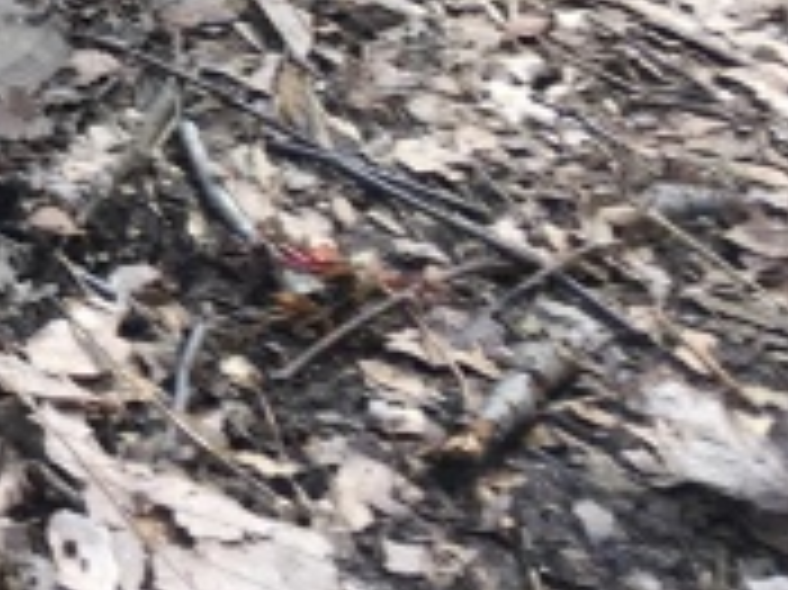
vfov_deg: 8.3
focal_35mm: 170
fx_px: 3867
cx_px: -1031
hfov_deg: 10.3
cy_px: -626
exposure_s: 1/148
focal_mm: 4.15
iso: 25
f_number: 2.2
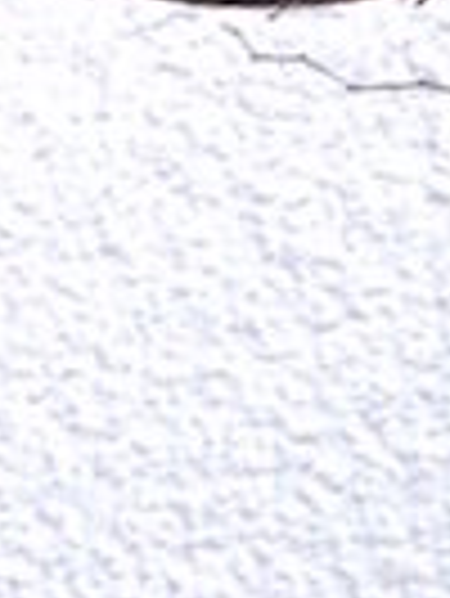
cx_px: 855
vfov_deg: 13.0
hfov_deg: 9.4
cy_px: -49
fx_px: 2578
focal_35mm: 149
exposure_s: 1/20
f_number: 2.4
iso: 200
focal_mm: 4.12
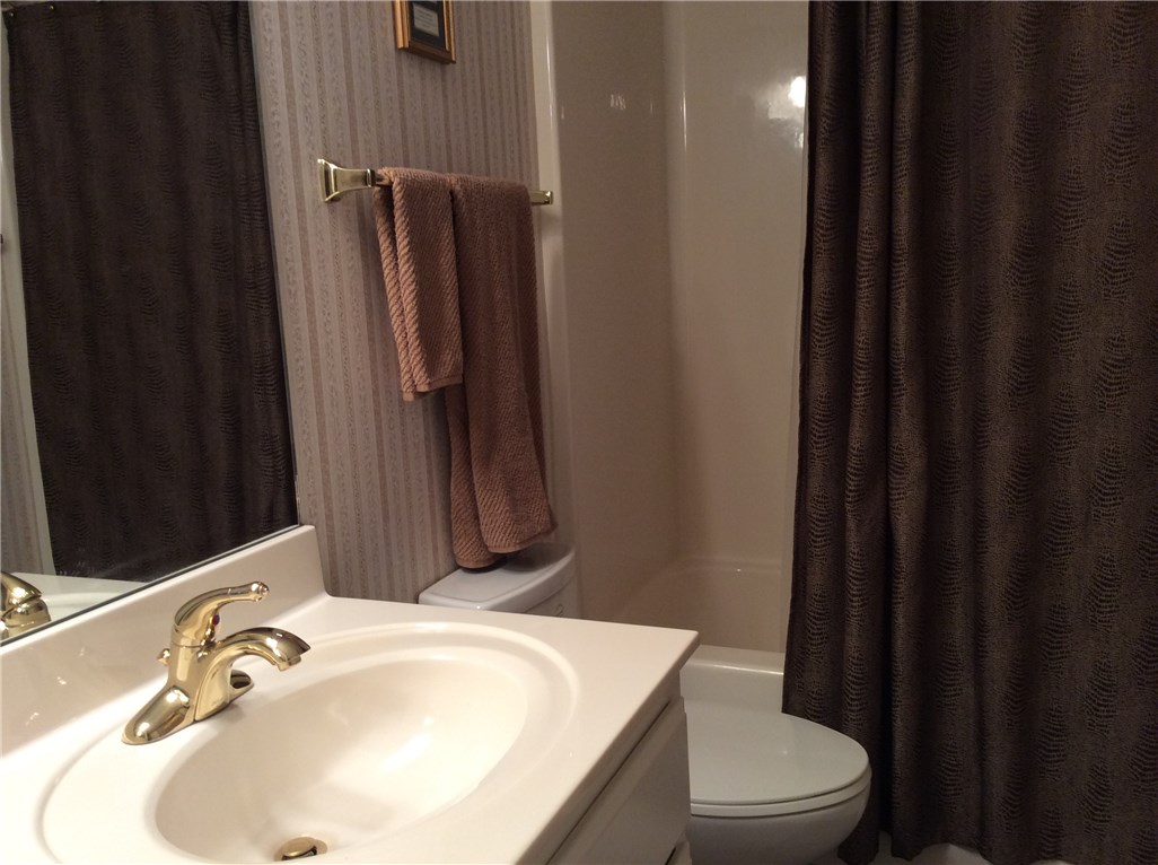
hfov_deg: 56.9
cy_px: 432
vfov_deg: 44.0
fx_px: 1069
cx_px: 579
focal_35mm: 32
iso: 64
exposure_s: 1/24
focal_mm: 3.3
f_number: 2.4
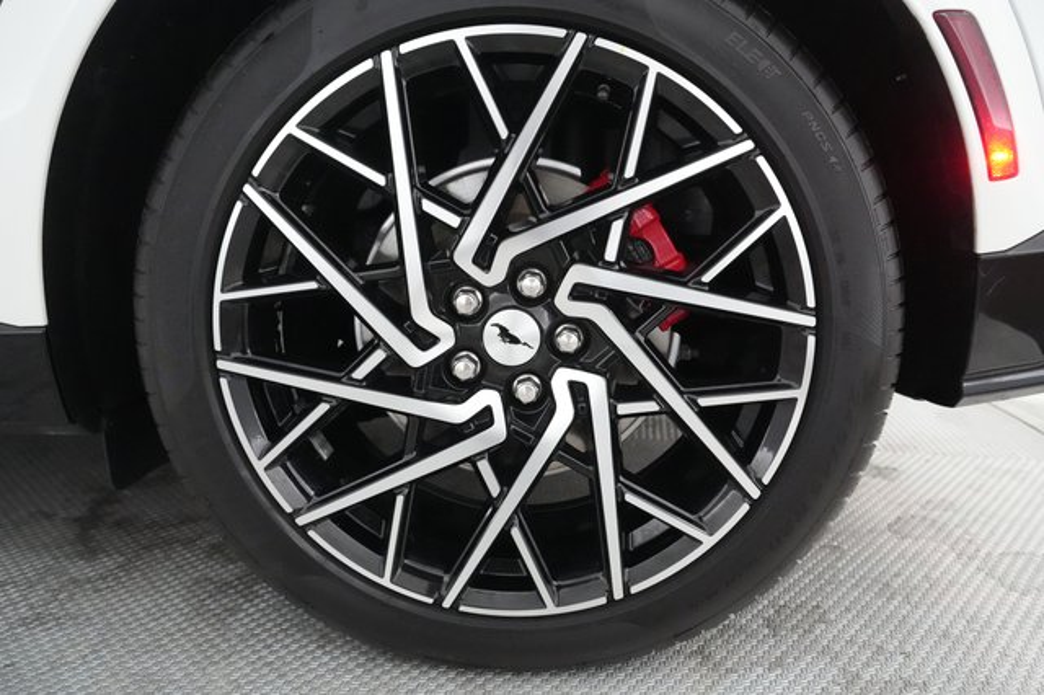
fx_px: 725
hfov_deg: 71.5
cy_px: 348
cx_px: 522
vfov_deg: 51.2
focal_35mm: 25
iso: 16000
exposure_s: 1/320
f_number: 4.5
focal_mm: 25
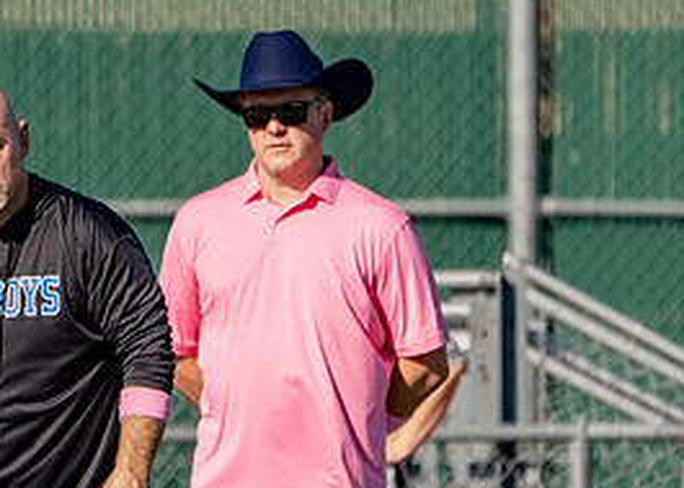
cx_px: 3
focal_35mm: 1422
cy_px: 358
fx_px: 27610
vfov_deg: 1.0
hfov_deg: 1.4
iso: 320
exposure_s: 1/2500
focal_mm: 400
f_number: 5.6
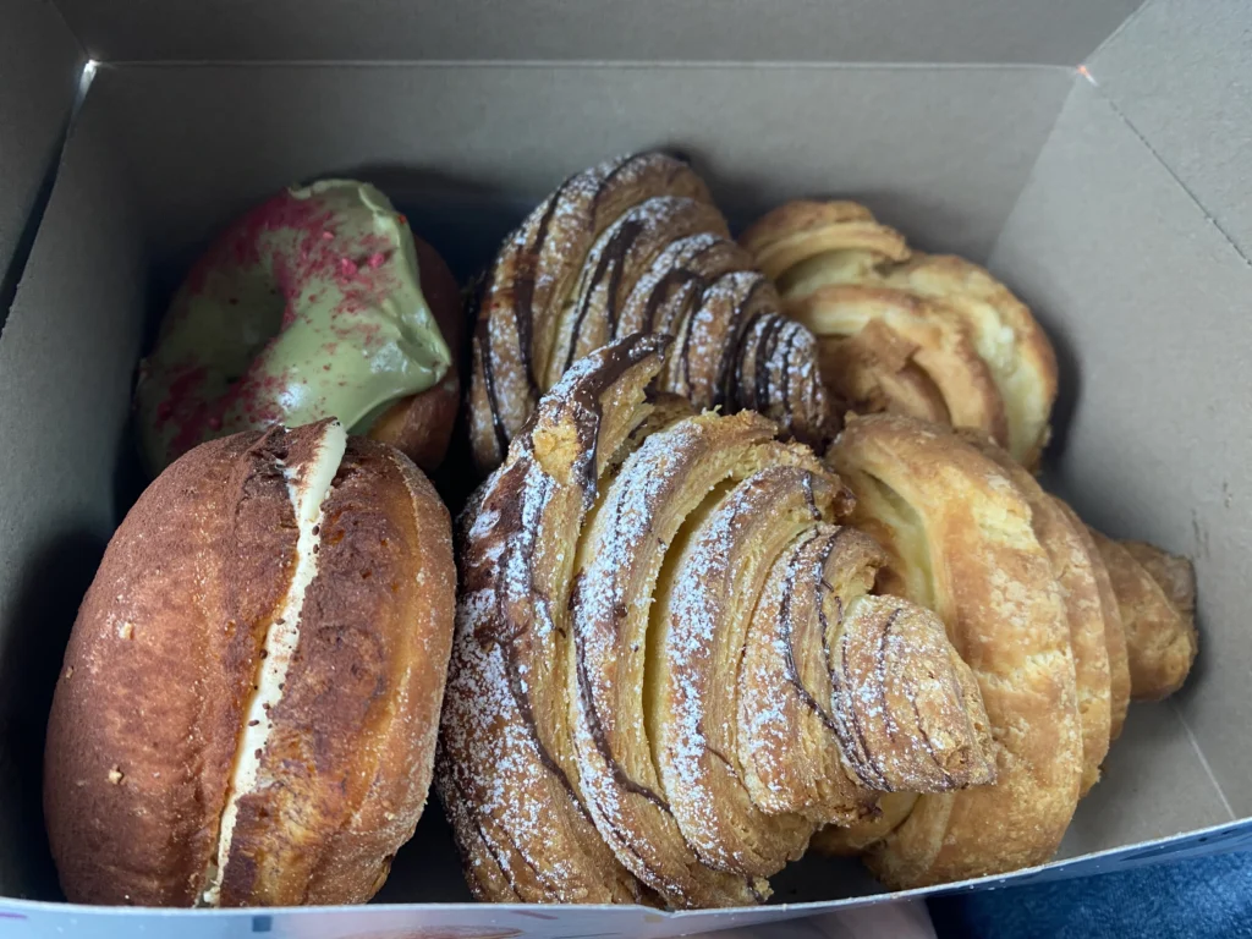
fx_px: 940
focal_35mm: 26
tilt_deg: -51.1
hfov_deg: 67.3
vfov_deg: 53.1
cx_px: 626
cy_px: 470
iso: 160
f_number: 1.8
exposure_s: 1/60
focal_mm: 4.25
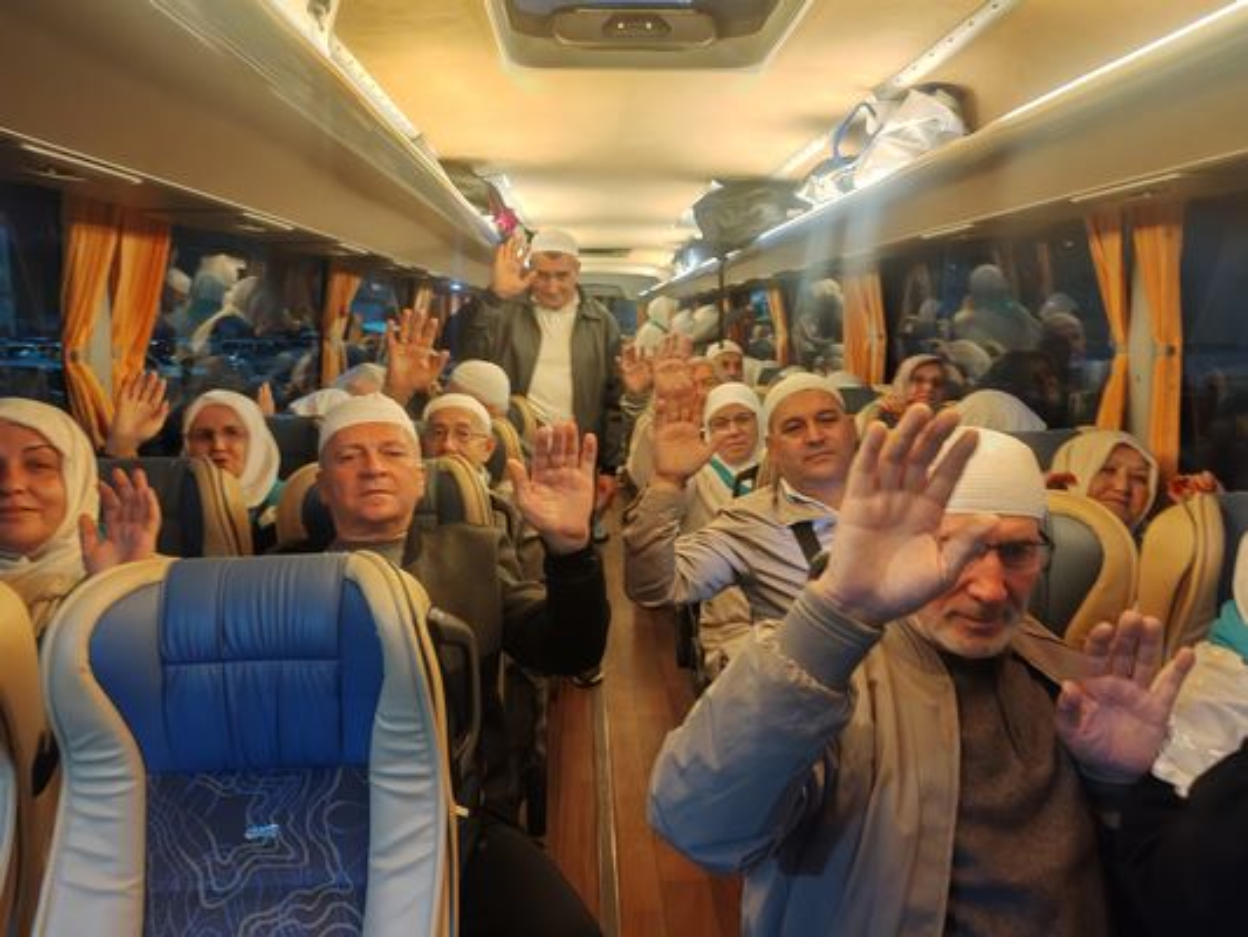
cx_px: 624
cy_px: 468
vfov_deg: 51.4
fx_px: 974
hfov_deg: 65.3
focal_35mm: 27
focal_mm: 6.12
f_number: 1.9
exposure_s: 1/33
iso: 2500
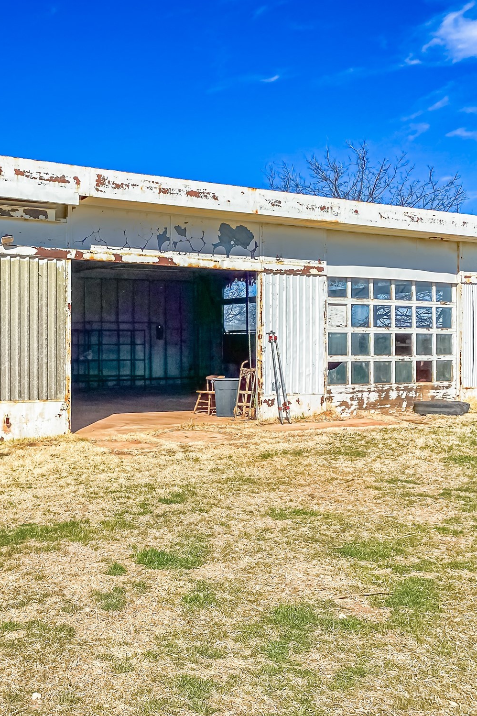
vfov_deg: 51.9
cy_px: 352
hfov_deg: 34.6
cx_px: 79
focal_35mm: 37
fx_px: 735
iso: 32
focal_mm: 4.25
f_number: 1.8
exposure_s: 1/5000
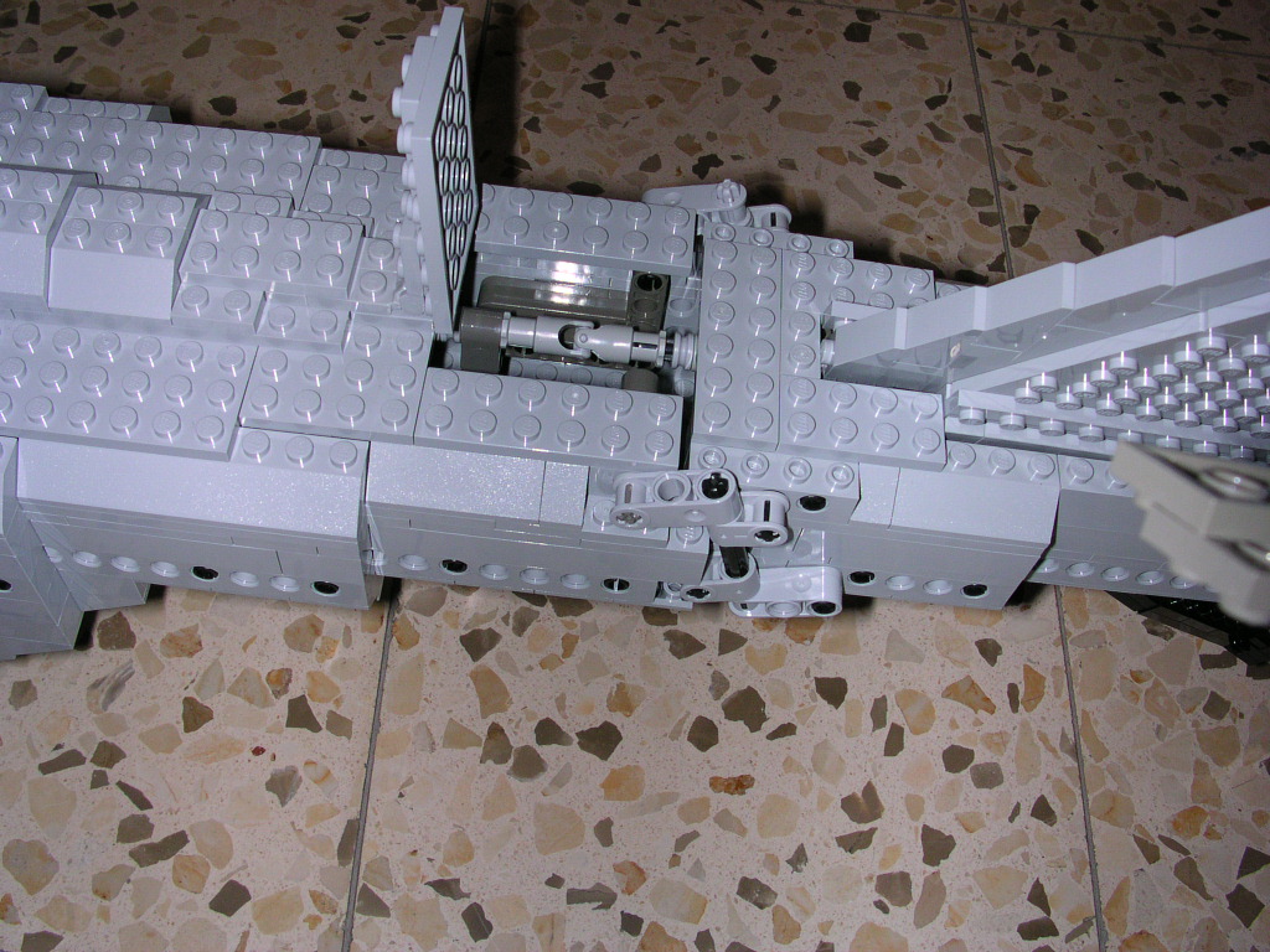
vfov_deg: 38.7
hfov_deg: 50.1
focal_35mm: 37
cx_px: 635
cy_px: 476
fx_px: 1357
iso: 100
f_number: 4.5
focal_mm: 5.6
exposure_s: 1/60
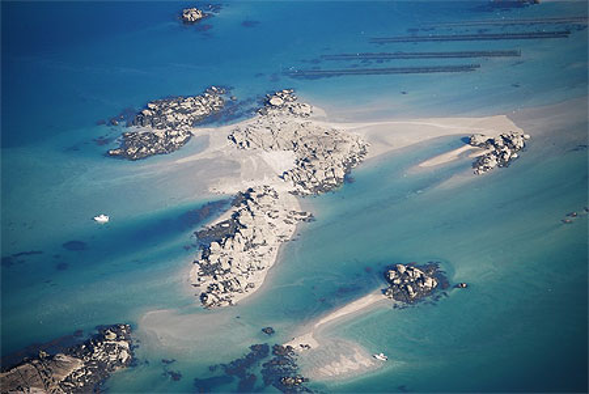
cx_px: 294
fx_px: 2456
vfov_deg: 9.2
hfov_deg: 13.7
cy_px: 197
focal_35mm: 150
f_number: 5.6
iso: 160
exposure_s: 1/500
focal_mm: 100
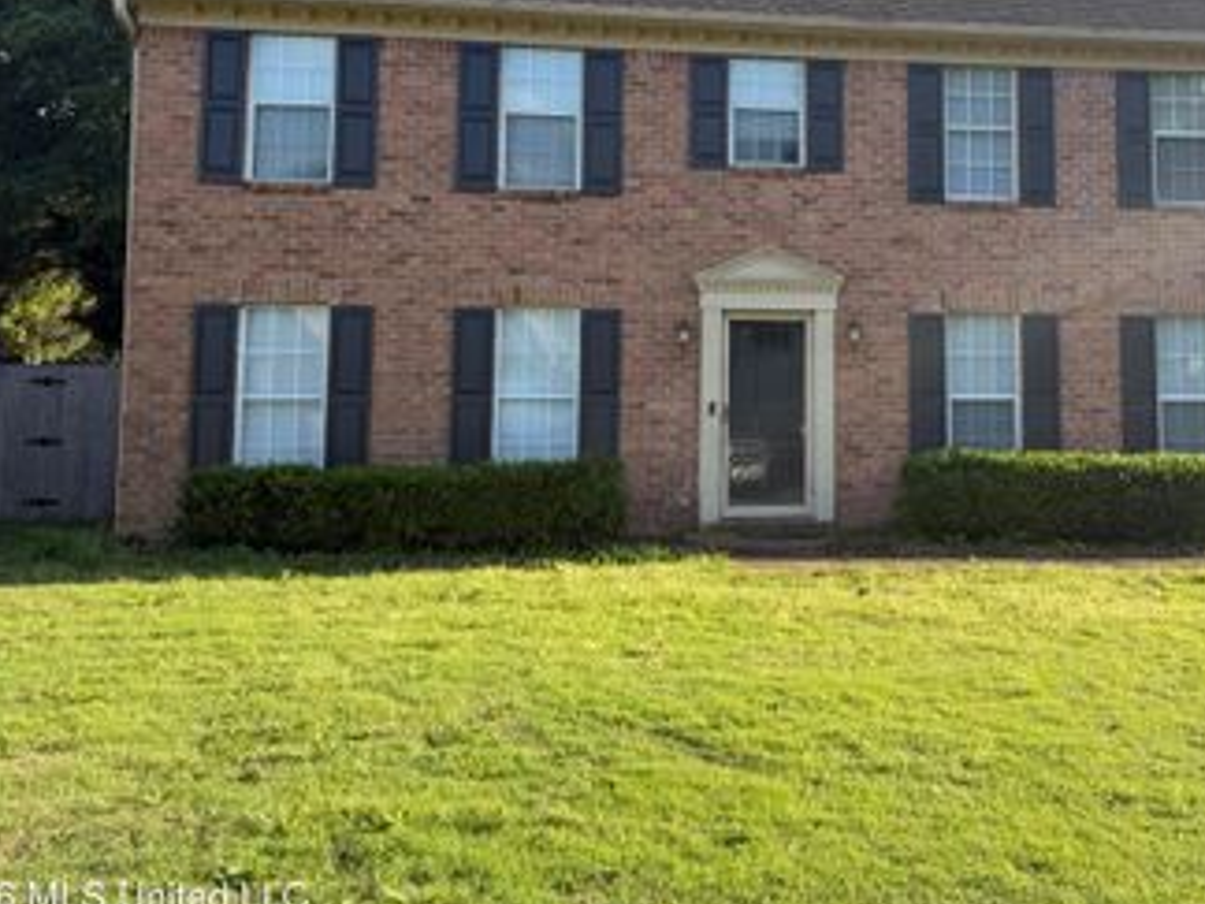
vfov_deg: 38.0
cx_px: 826
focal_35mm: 37
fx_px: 1288
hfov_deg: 49.1
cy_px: 262
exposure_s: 1/1337
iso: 80
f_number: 1.78
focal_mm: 6.76
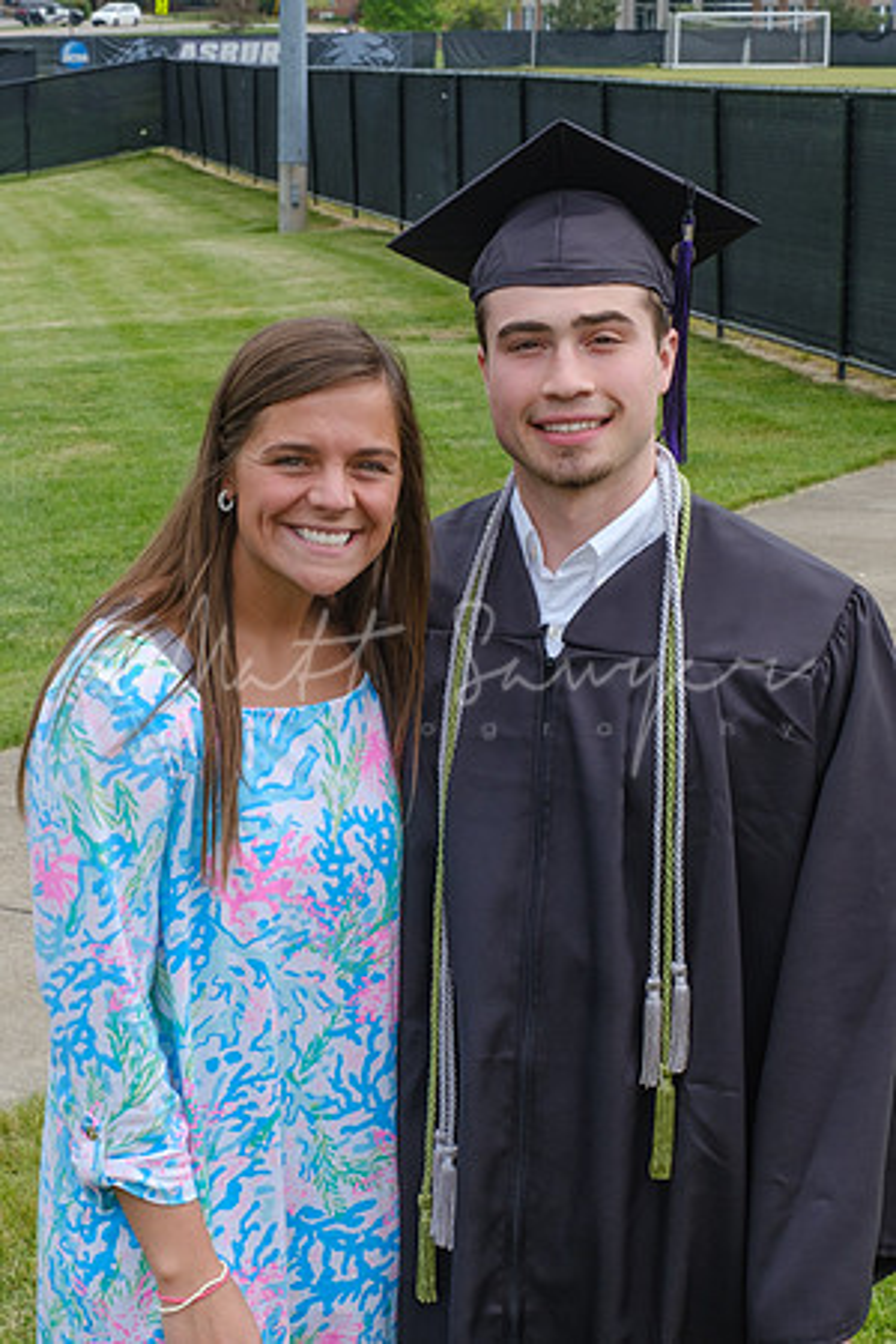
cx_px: 314
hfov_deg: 19.1
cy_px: 673
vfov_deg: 28.5
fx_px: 2649
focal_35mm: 71
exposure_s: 1/250
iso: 400
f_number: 10
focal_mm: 31.1
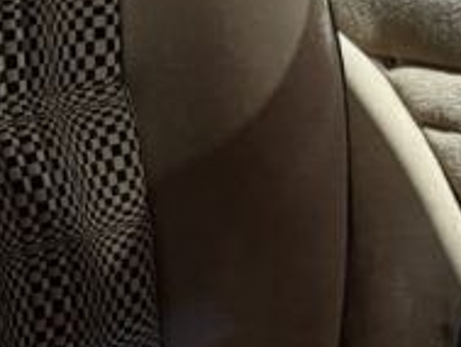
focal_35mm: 130
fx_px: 1732
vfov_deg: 11.0
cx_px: -273
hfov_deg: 14.0
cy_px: 513
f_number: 1.78
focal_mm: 6.76
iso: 1250
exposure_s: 1/30
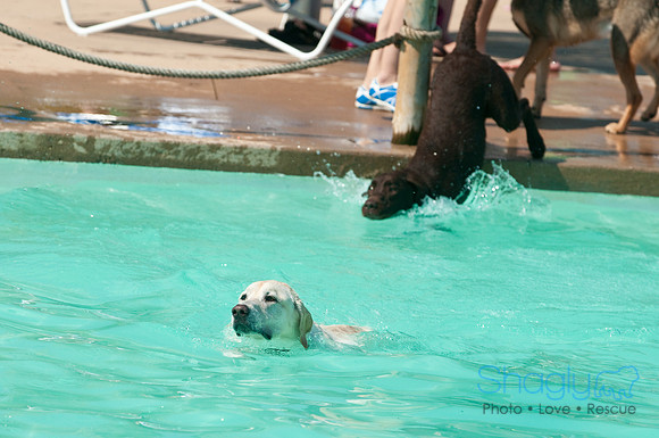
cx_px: 330
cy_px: 219
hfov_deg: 7.9
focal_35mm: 262
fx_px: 4798
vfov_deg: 5.2
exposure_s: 1/640
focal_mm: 175
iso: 400
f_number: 5.6
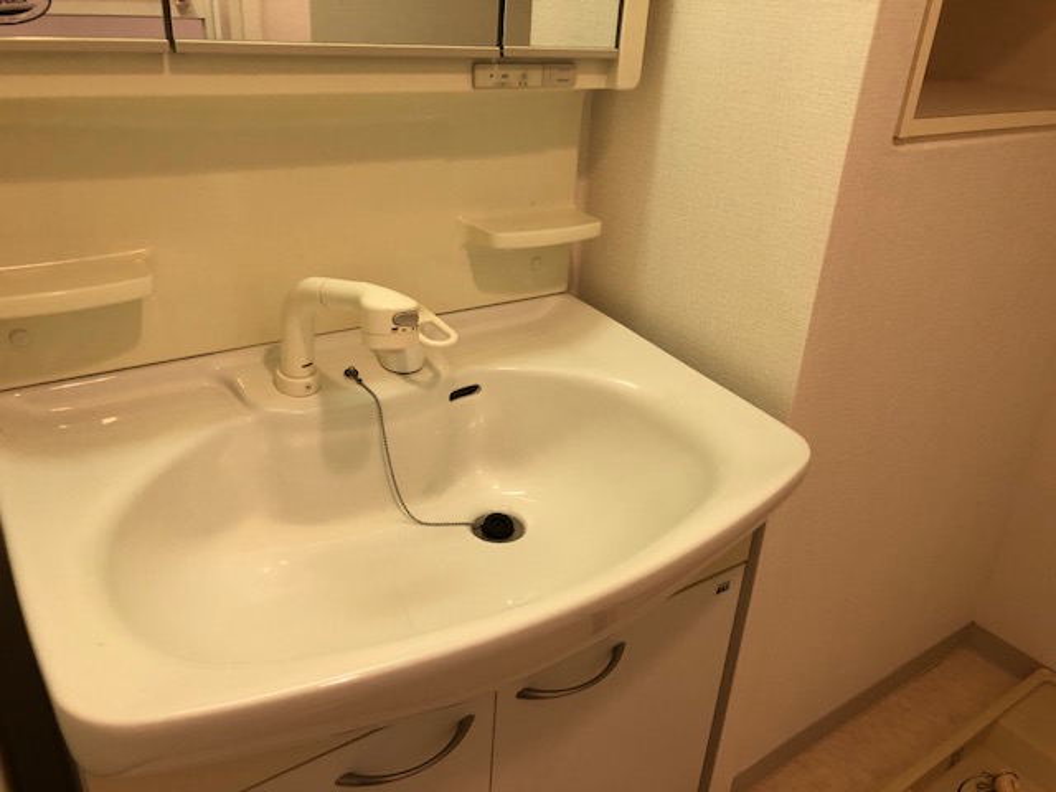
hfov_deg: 63.4
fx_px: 854
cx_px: 528
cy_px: 396
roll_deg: -3.4
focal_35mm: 28
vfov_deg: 49.7
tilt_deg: -26.3
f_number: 1.8
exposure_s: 1/25
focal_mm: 3.99
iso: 32
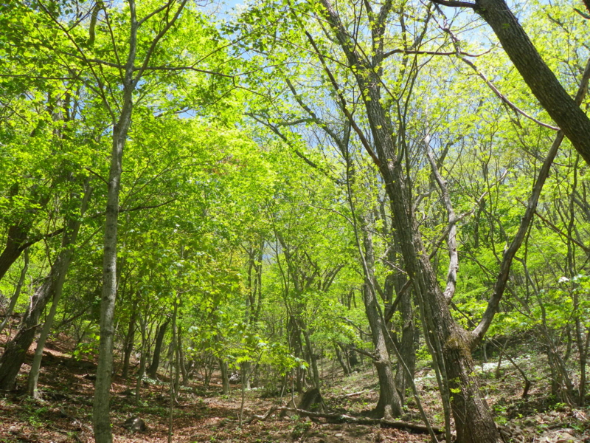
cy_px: 222
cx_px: 295
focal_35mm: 35
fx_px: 597
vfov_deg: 40.7
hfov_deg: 52.6
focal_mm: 6.2
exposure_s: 1/200
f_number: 3.8
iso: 64
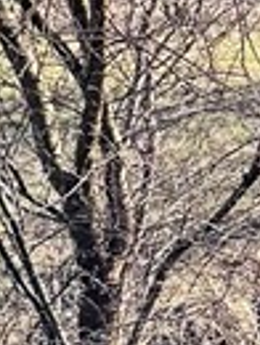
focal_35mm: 110
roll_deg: +1.2
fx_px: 1098
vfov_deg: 17.8
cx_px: 963
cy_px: 117
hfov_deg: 8.6
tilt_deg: -5.5
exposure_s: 1/156
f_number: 2.2
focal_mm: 2.22
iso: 40
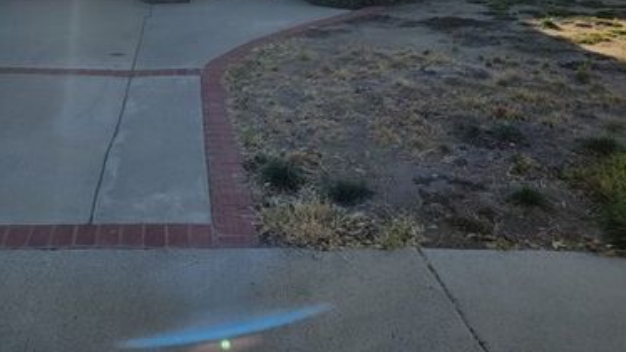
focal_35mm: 45
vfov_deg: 25.0
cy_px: -13
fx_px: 747
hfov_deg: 44.3
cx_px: 172
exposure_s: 1/2371
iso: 40
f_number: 1.8
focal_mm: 5.4
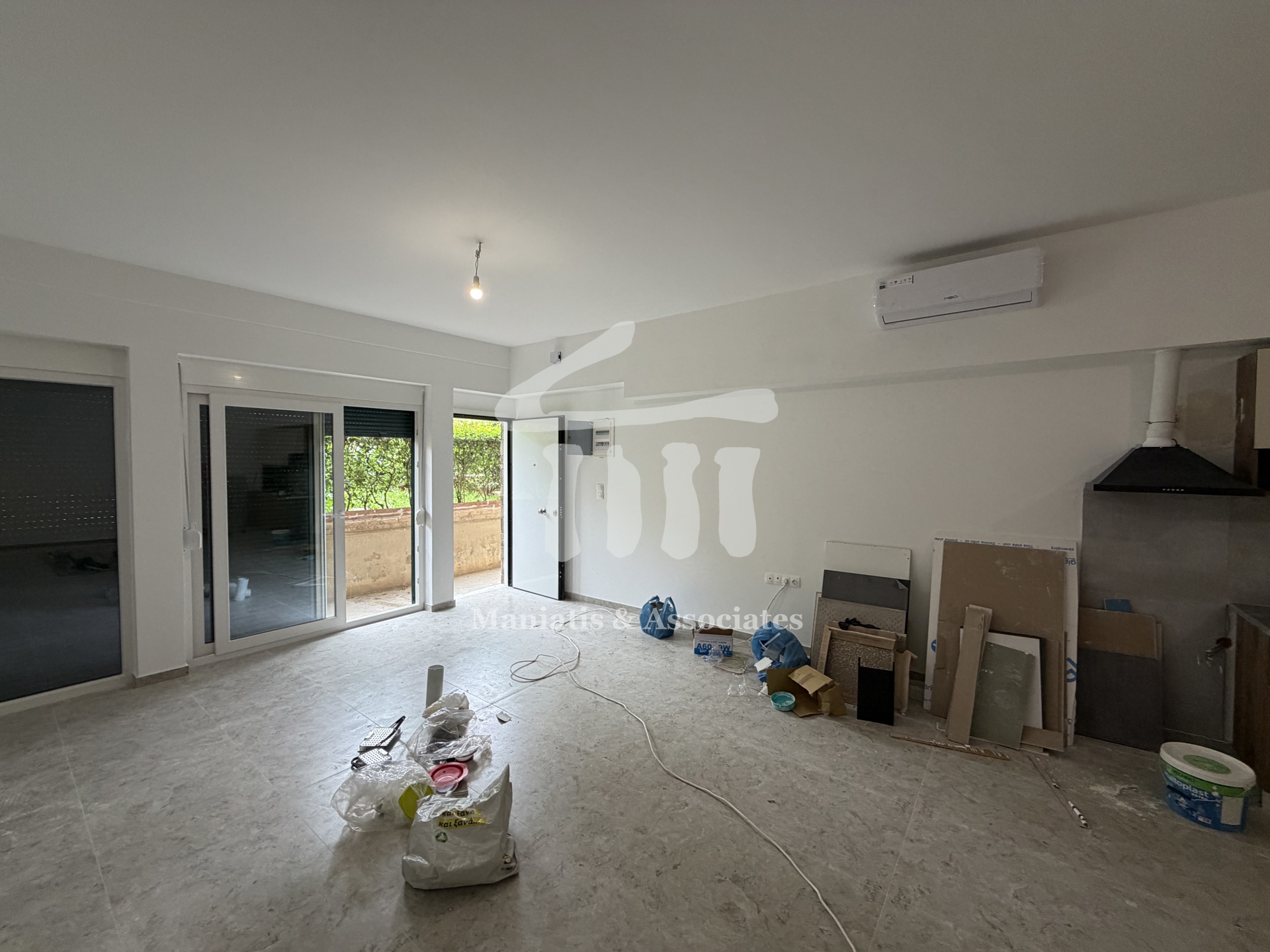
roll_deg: +0.3
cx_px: 635
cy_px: 476
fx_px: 514
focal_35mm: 14
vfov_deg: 85.7
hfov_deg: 102.1
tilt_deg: -1.5
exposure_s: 1/100
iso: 250
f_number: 2.2
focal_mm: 2.22
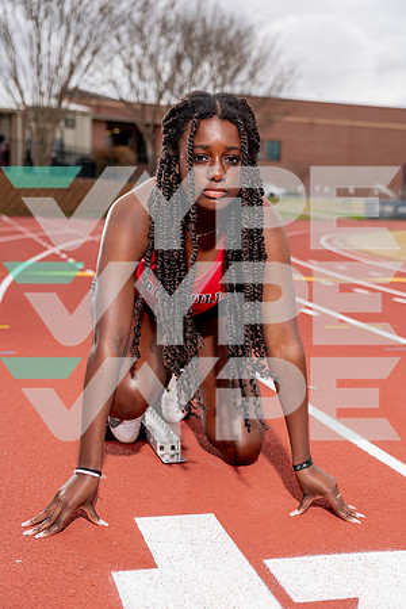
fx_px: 812
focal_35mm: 48
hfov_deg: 28.1
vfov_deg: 41.1
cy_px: 304
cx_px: 203
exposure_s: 1/250
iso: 100
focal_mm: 48
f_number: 4
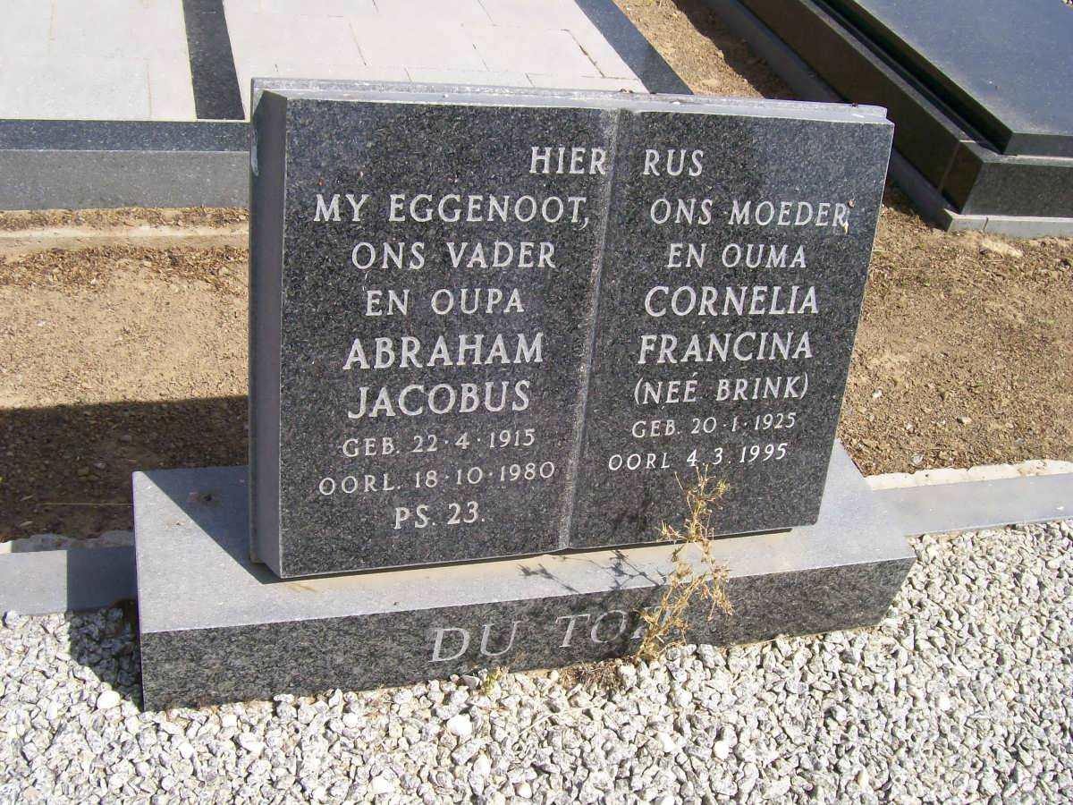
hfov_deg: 51.4
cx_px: 536
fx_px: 1116
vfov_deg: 39.7
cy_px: 402
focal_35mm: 36
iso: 80
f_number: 4.8
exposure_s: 1/578
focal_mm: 6
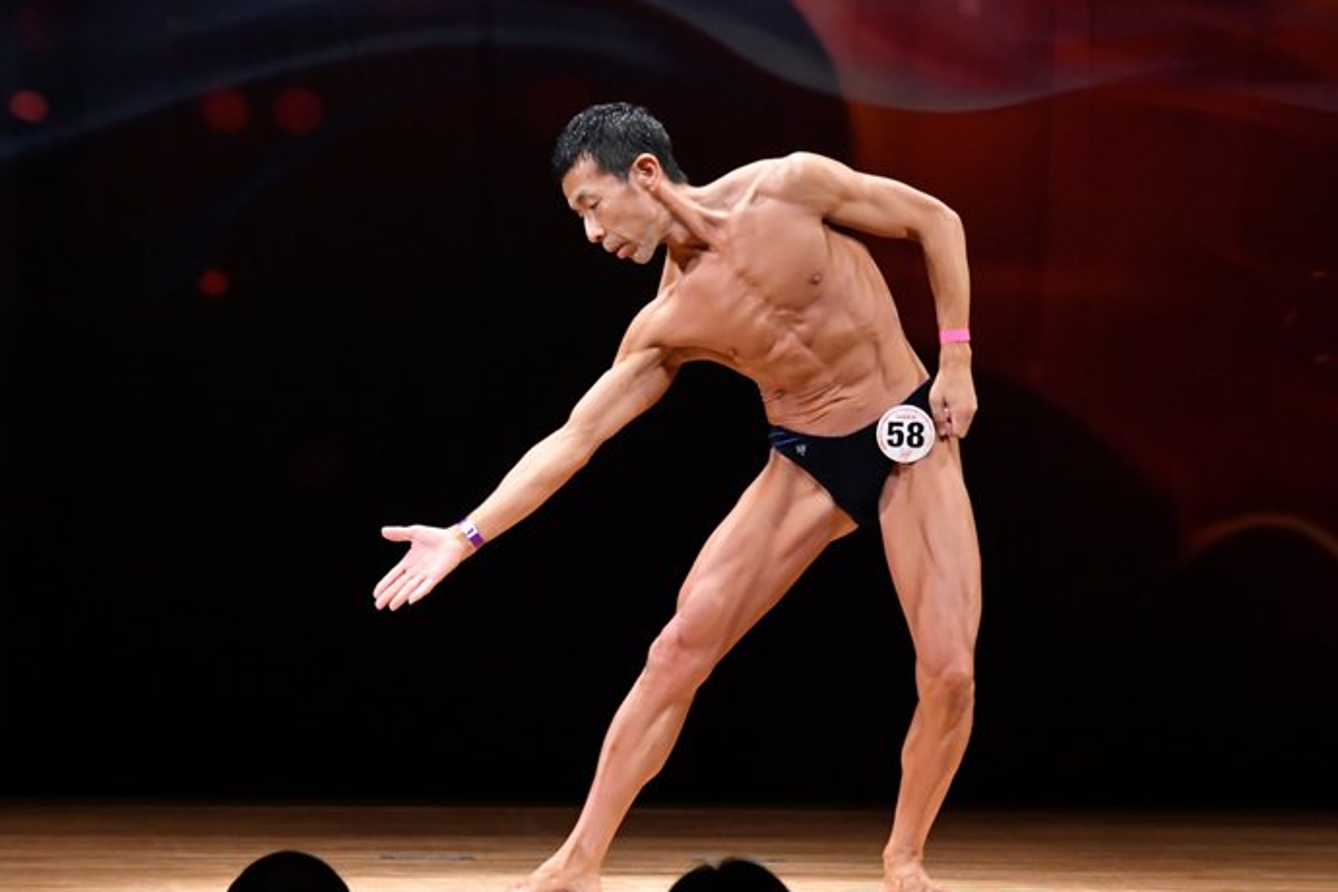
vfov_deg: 4.3
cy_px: 477
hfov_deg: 6.4
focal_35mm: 320
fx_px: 11892
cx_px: 635
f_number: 5.6
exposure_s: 1/400
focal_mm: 190
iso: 4000
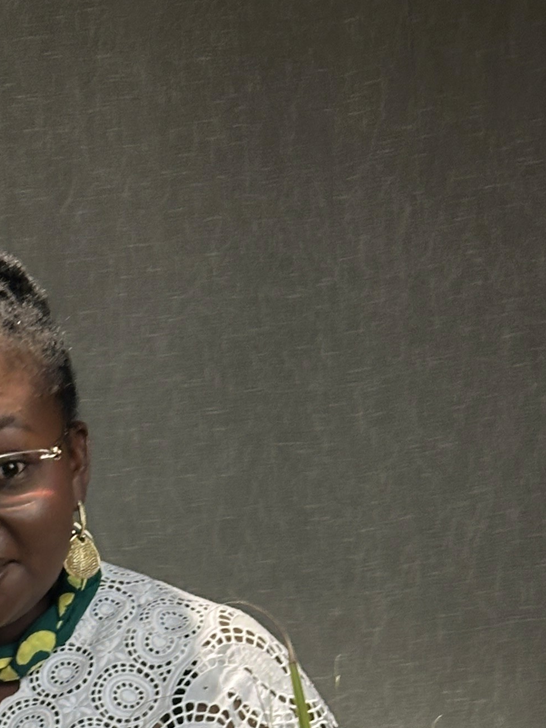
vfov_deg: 13.1
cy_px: 823
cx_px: -184
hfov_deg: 9.8
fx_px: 3113
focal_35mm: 148
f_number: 1.78
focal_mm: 6.86
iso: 160
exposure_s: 1/60
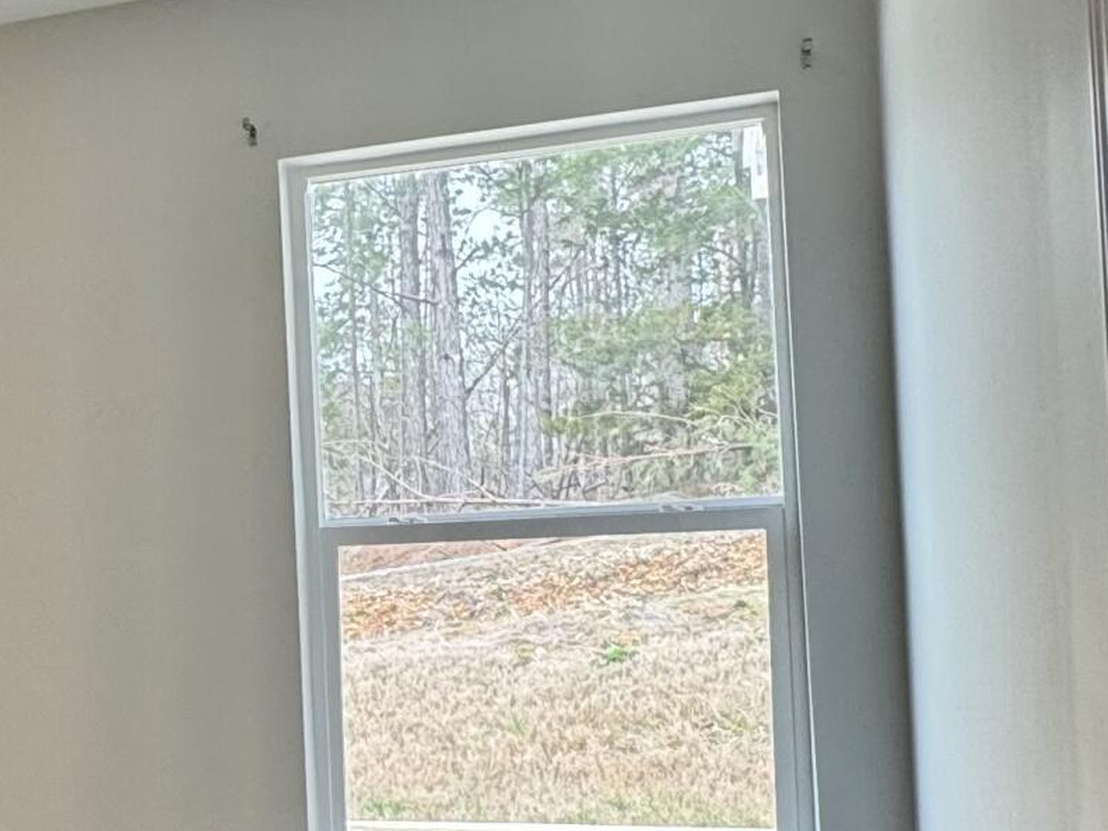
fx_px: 1696
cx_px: -22
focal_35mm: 53
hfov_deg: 32.9
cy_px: 560
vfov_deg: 27.3
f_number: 2.2
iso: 160
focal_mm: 2.22
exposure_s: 1/120
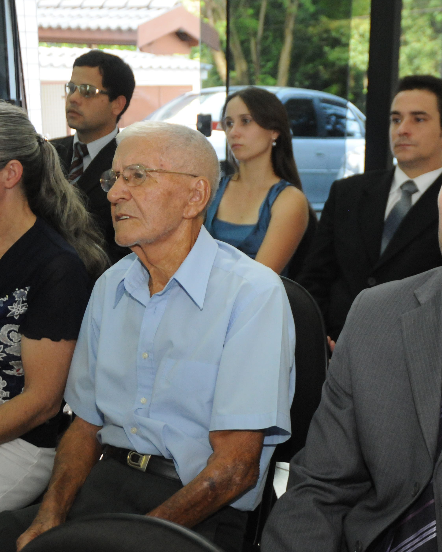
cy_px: 278
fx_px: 878
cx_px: 299
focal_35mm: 54
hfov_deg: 28.0
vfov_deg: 34.9
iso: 1600
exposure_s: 1/100
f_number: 3.8
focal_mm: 25
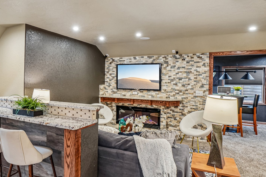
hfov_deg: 73.7
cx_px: 109
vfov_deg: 53.7
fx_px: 175
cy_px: 85
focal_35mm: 24
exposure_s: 1/5
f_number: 8
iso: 400
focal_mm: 11
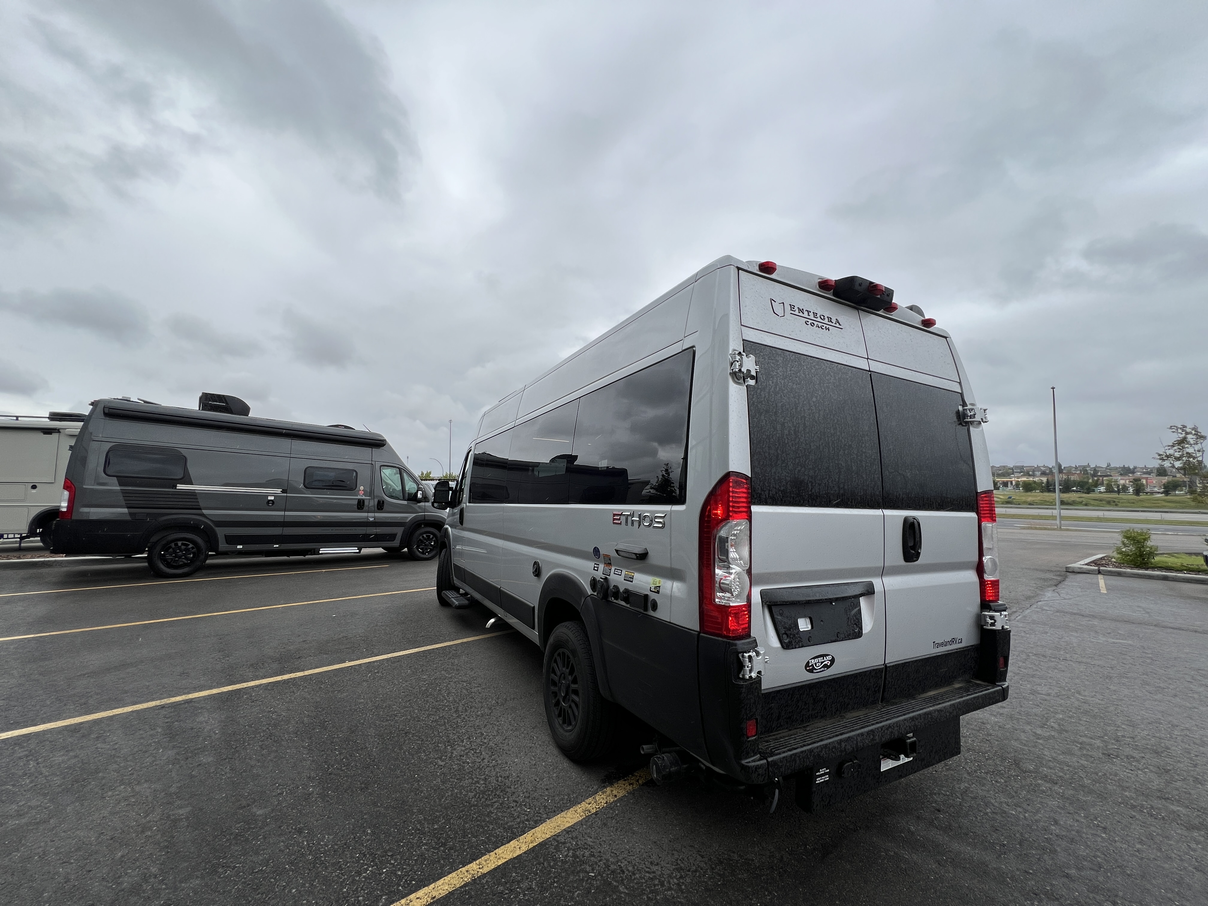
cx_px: 604
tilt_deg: +3.3
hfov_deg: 106.2
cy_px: 453
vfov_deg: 89.9
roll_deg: +0.4
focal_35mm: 13
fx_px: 454
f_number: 1.8
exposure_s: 1/978
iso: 32
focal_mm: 1.57
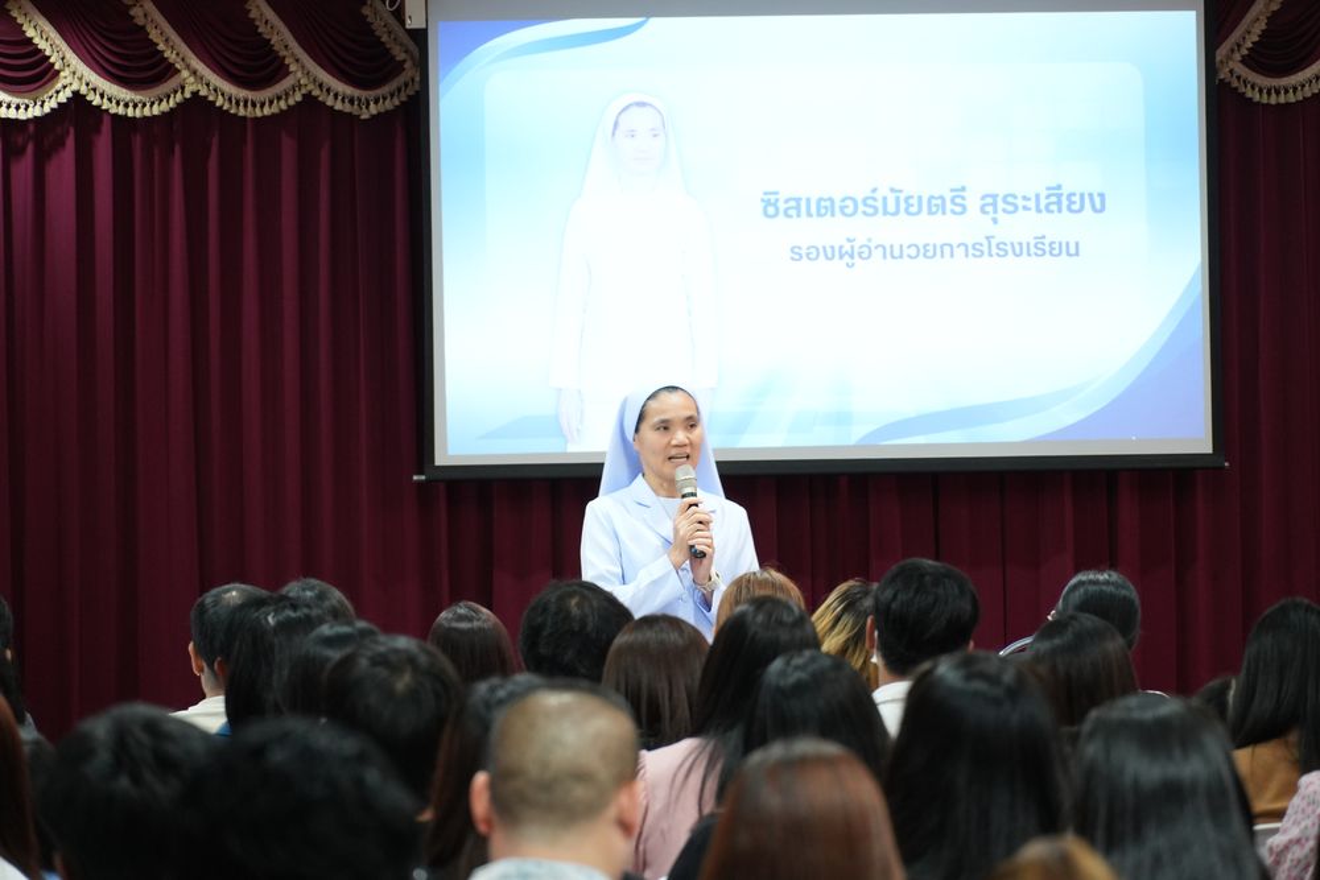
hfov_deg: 10.2
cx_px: 660
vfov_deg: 6.8
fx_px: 7426
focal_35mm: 202
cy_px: 440
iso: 1600
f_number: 5.6
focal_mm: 135
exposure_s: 1/25
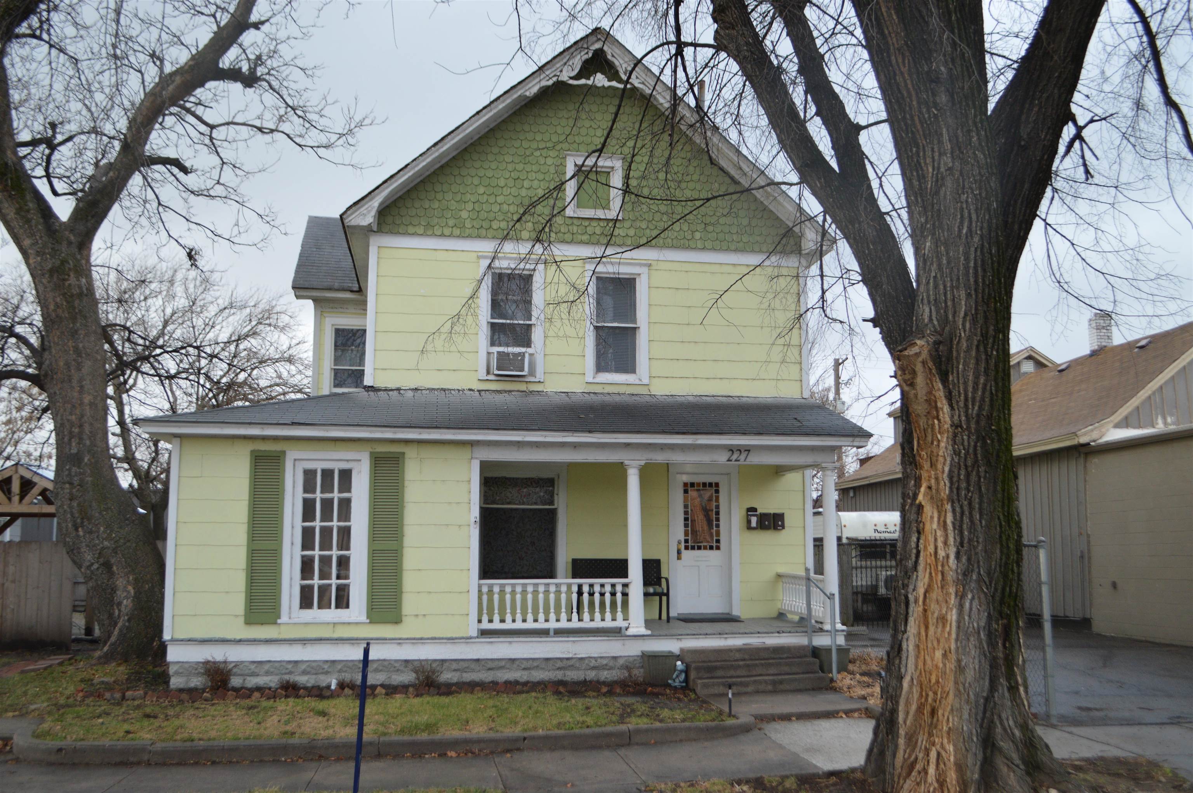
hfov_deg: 57.3
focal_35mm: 33
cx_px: 596
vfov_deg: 39.9
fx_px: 1093
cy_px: 396
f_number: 4.5
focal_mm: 22
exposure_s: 1/80
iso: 400
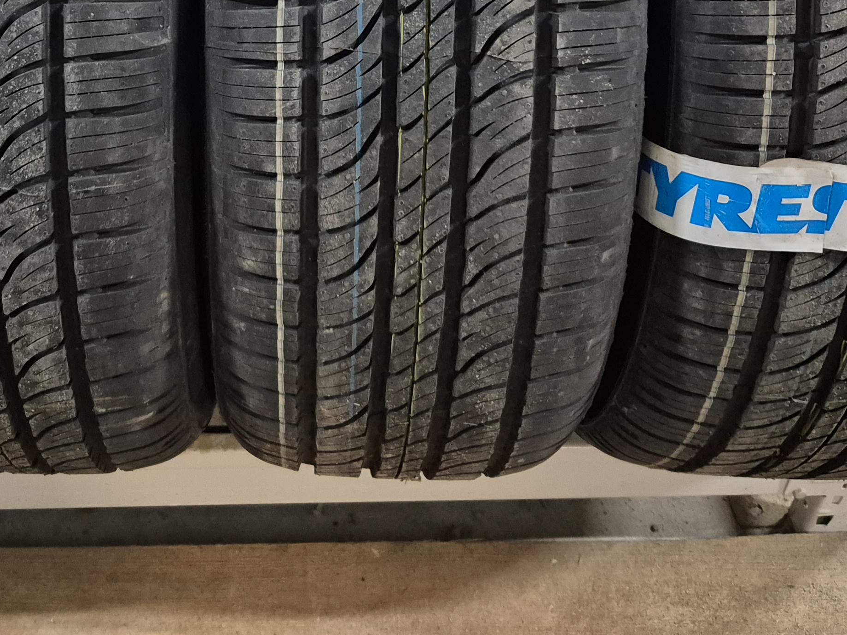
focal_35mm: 50
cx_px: 229
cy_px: -43
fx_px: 1223
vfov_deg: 27.0
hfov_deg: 37.4
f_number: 1.8
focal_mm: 5.4
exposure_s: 1/50
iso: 1250
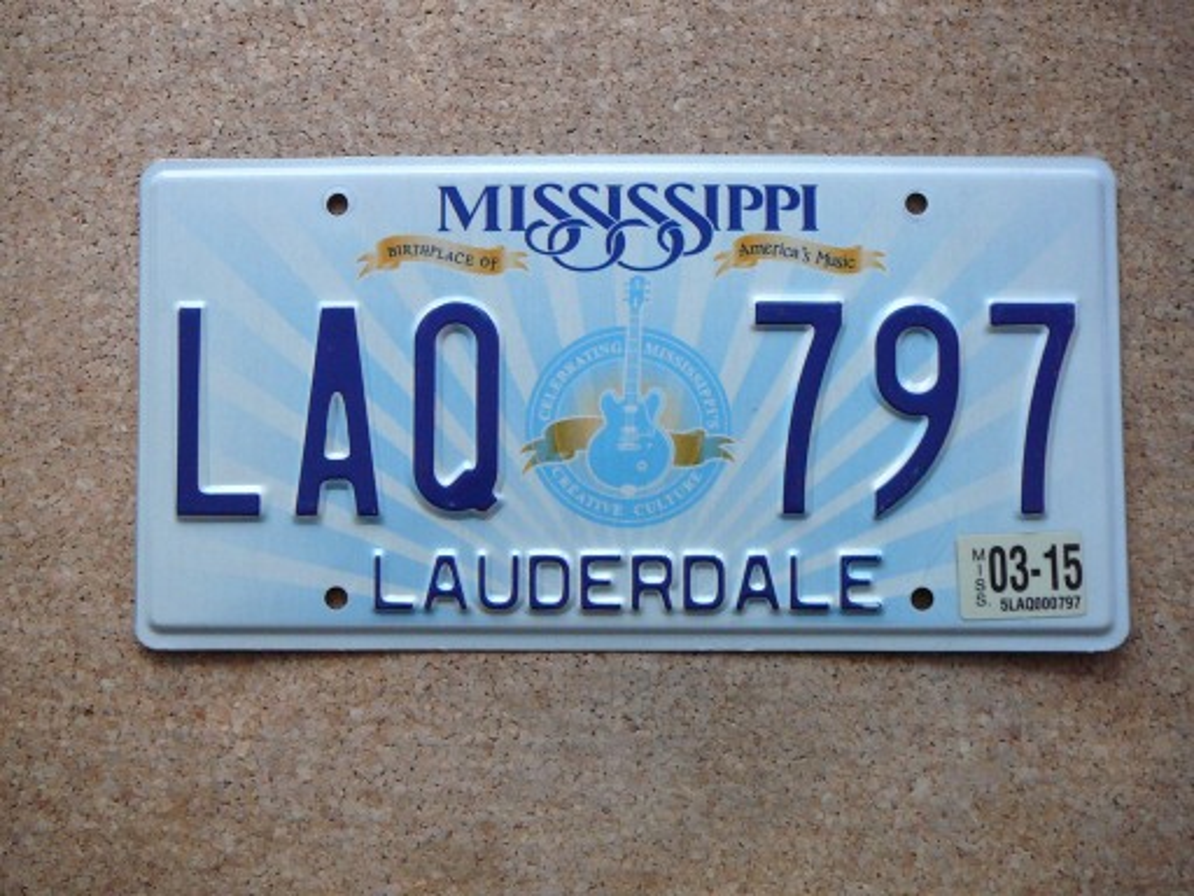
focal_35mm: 35
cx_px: 597
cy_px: 448
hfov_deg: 52.6
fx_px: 1207
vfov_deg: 40.7
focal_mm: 5.2
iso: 200
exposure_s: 1/20
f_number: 2.8
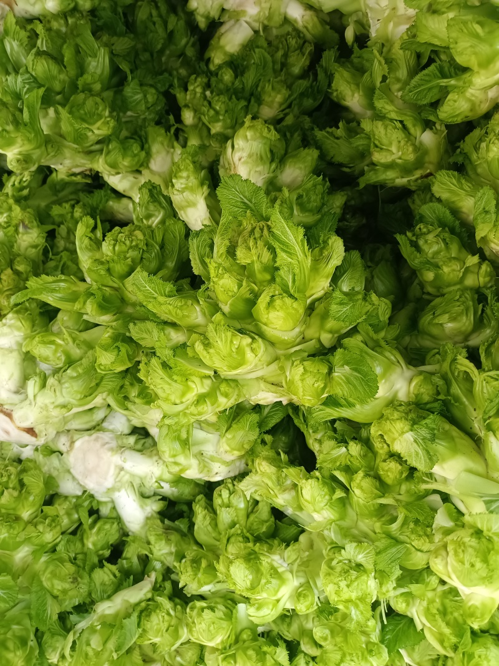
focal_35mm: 25
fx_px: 481
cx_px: 250
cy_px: 333
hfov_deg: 54.9
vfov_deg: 69.4
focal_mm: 4.71
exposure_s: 1/50
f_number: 1.79
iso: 736
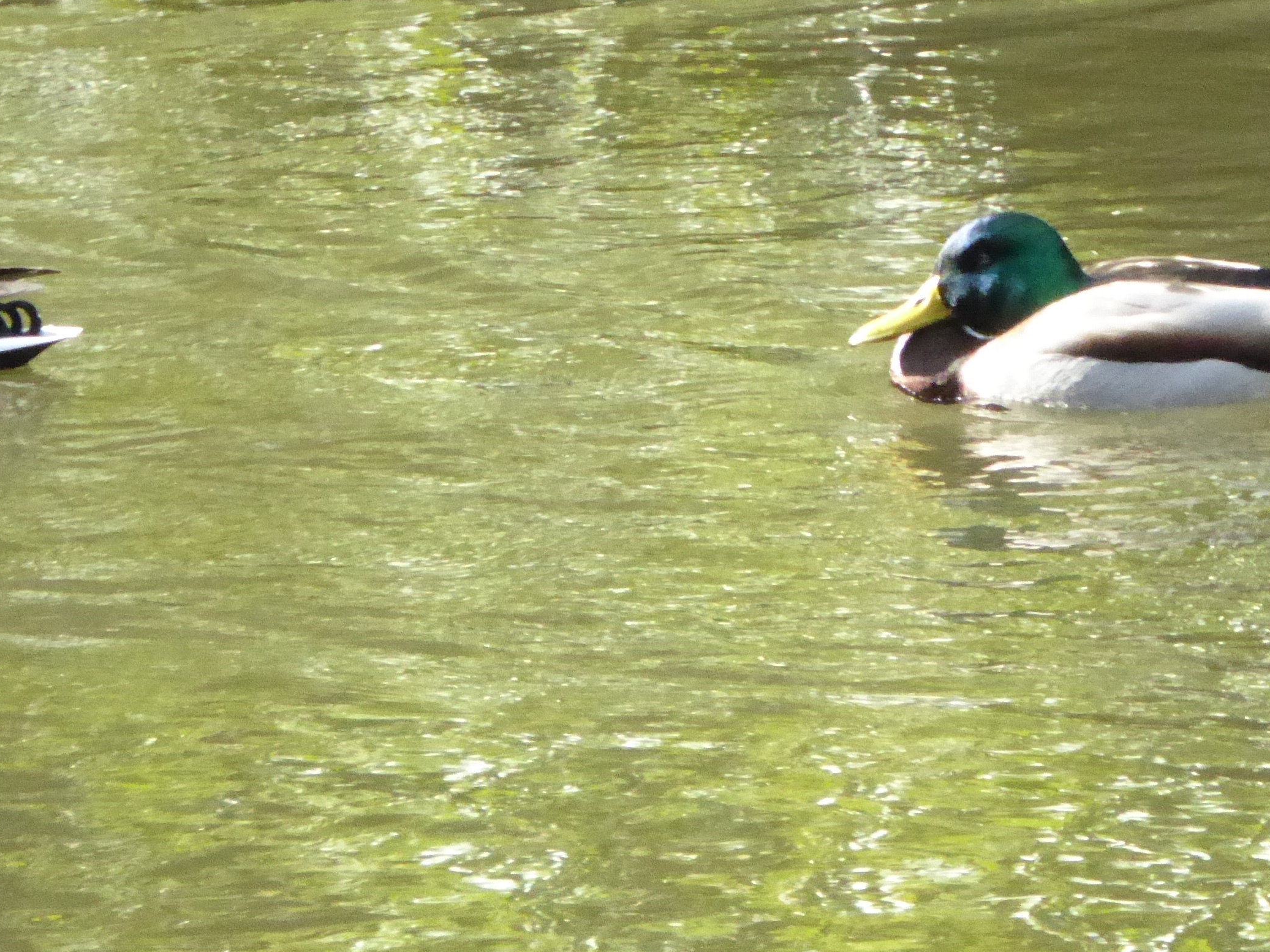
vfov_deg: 1.5
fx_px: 35875
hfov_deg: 2.0
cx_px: 504
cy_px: 983
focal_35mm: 978
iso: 1250
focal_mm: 66.8
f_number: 6
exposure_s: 1/400
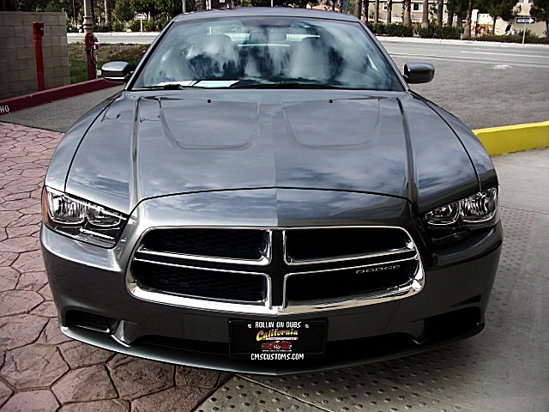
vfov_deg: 39.7
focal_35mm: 36
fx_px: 571
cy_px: 206
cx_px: 274
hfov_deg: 51.4
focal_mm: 6.3
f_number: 2.8
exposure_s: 1/250
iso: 50
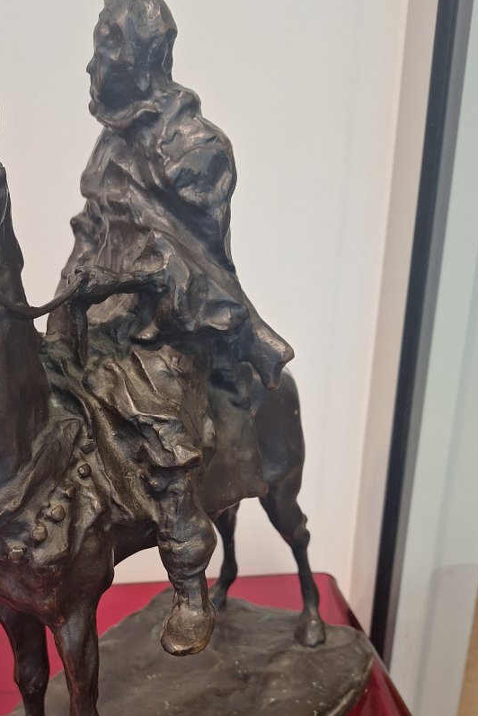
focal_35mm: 36
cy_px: 458
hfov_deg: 36.0
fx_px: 716
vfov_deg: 52.4
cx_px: 114
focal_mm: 5.54
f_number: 1.8
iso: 160
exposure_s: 1/50
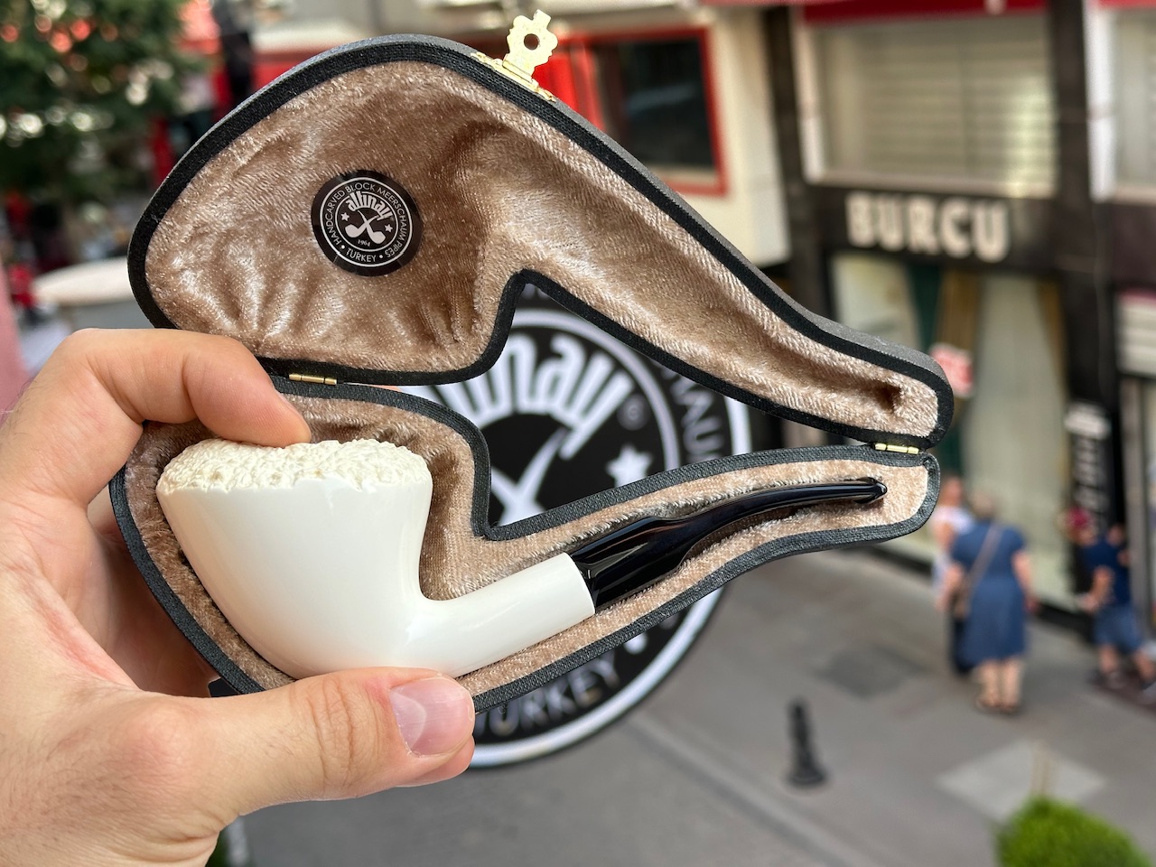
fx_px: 1603
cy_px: 434
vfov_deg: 30.3
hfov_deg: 39.7
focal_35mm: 48
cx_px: 578
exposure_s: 1/439
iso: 64
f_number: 1.78
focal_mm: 6.86
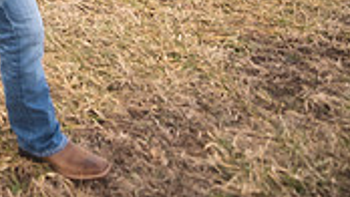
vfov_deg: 17.9
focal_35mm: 52
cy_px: -169
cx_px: -184
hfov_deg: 27.0
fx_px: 483
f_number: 2.8
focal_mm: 14
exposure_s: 1/200
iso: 200
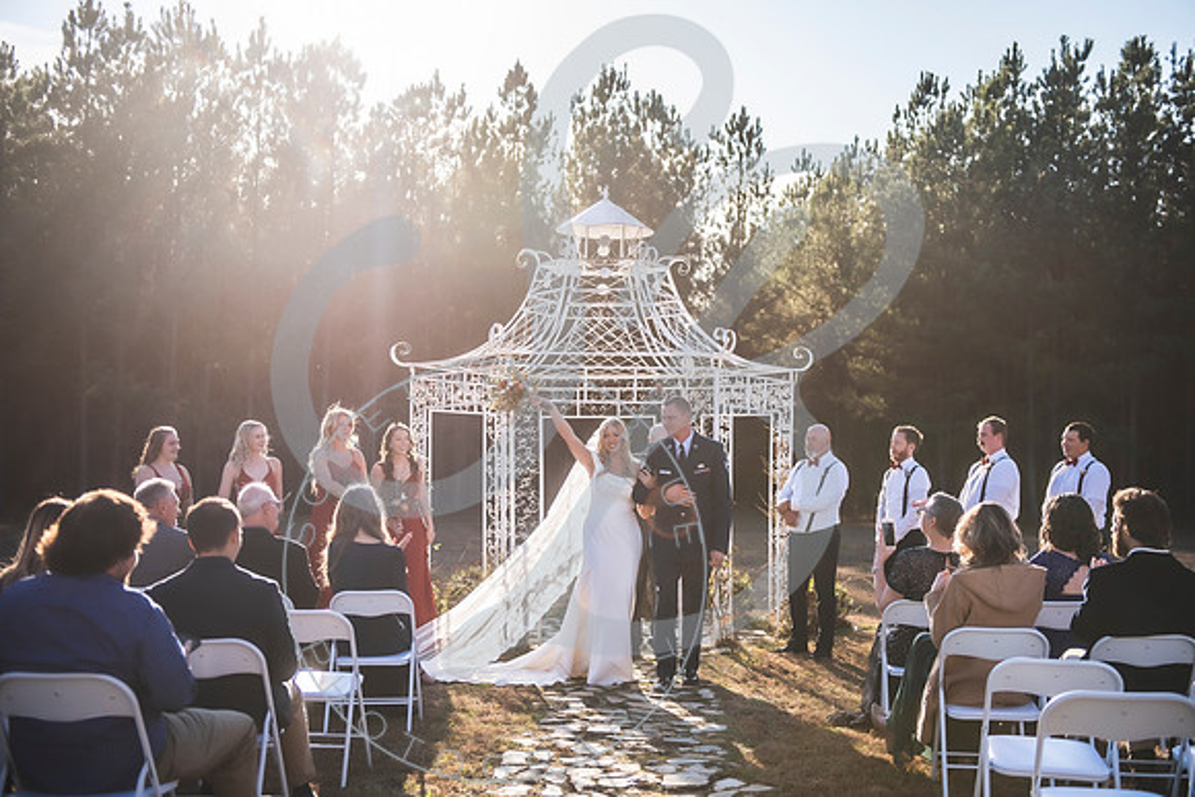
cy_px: 398
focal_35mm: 49
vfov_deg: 27.4
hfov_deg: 40.1
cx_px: 607
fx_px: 1637
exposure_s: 1/1250
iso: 100
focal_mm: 48
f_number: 2.8
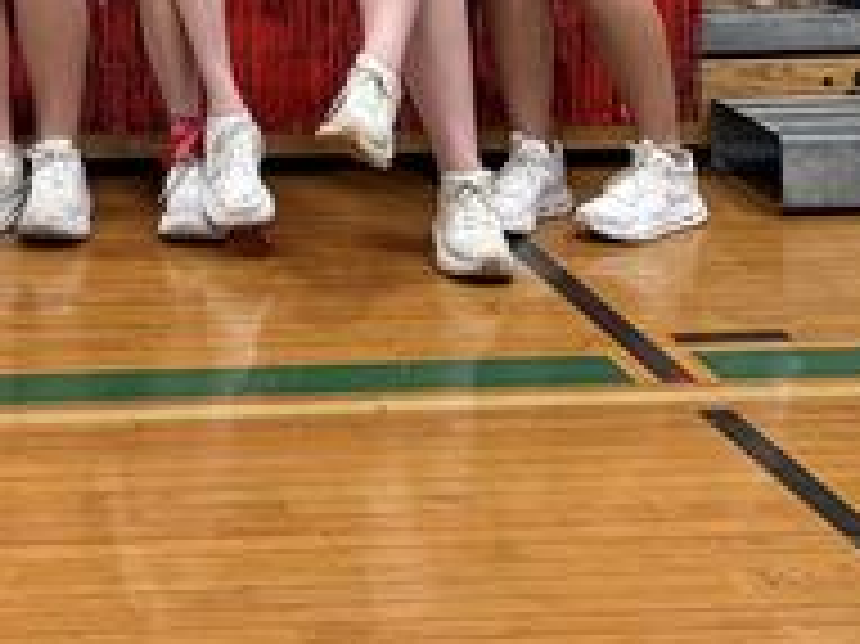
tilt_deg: -0.2
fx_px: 3377
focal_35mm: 136
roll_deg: +0.9
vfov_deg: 10.1
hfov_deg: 13.8
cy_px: -662
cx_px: -351
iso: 64
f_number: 1.6
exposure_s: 1/60
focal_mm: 5.96
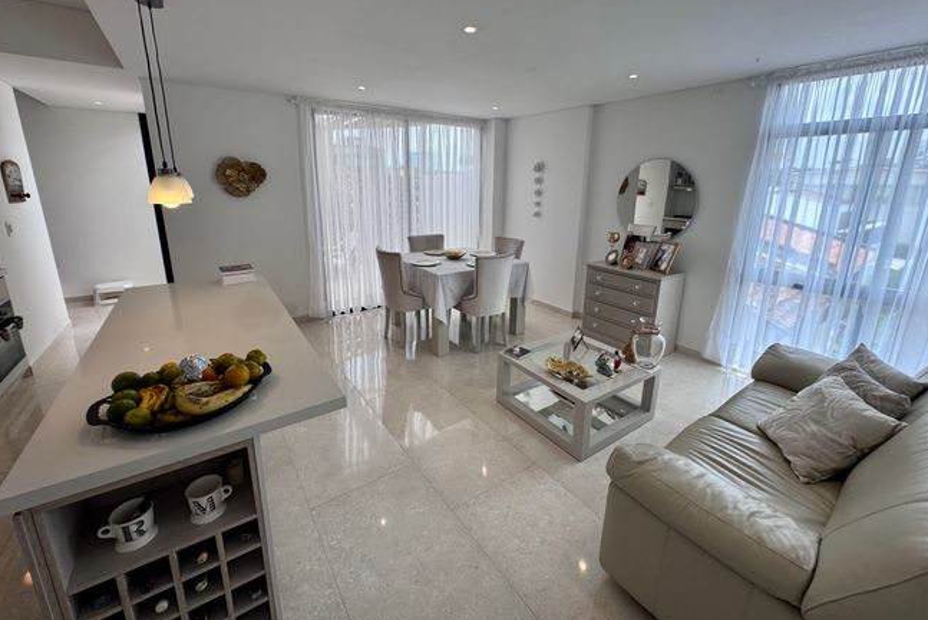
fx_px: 387
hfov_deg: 100.4
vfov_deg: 77.1
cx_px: 464
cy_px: 274
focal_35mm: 15
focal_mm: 2.22
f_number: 2.2
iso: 40
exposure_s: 1/392
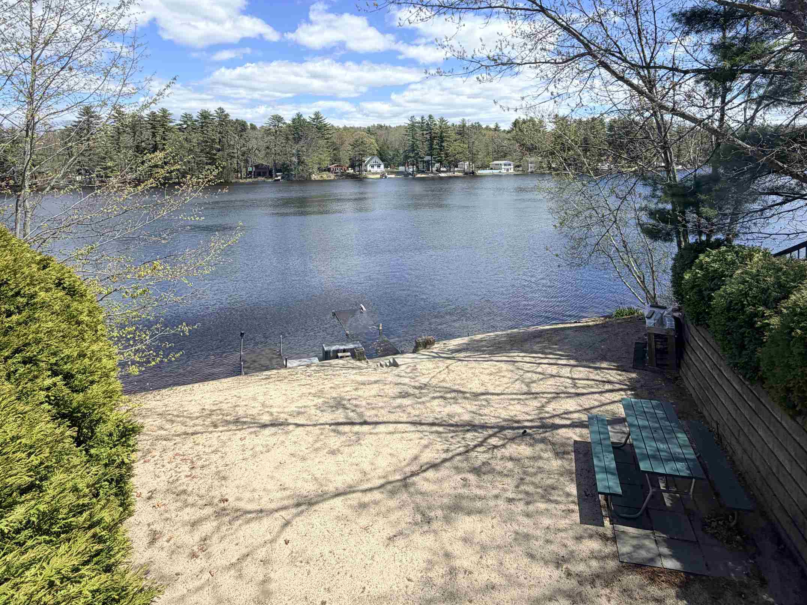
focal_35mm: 20
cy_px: 186
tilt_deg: -3.1
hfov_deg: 81.6
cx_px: 438
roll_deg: +1.5
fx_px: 466
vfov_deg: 63.7
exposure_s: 1/770
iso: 25
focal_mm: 2.22
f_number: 2.2
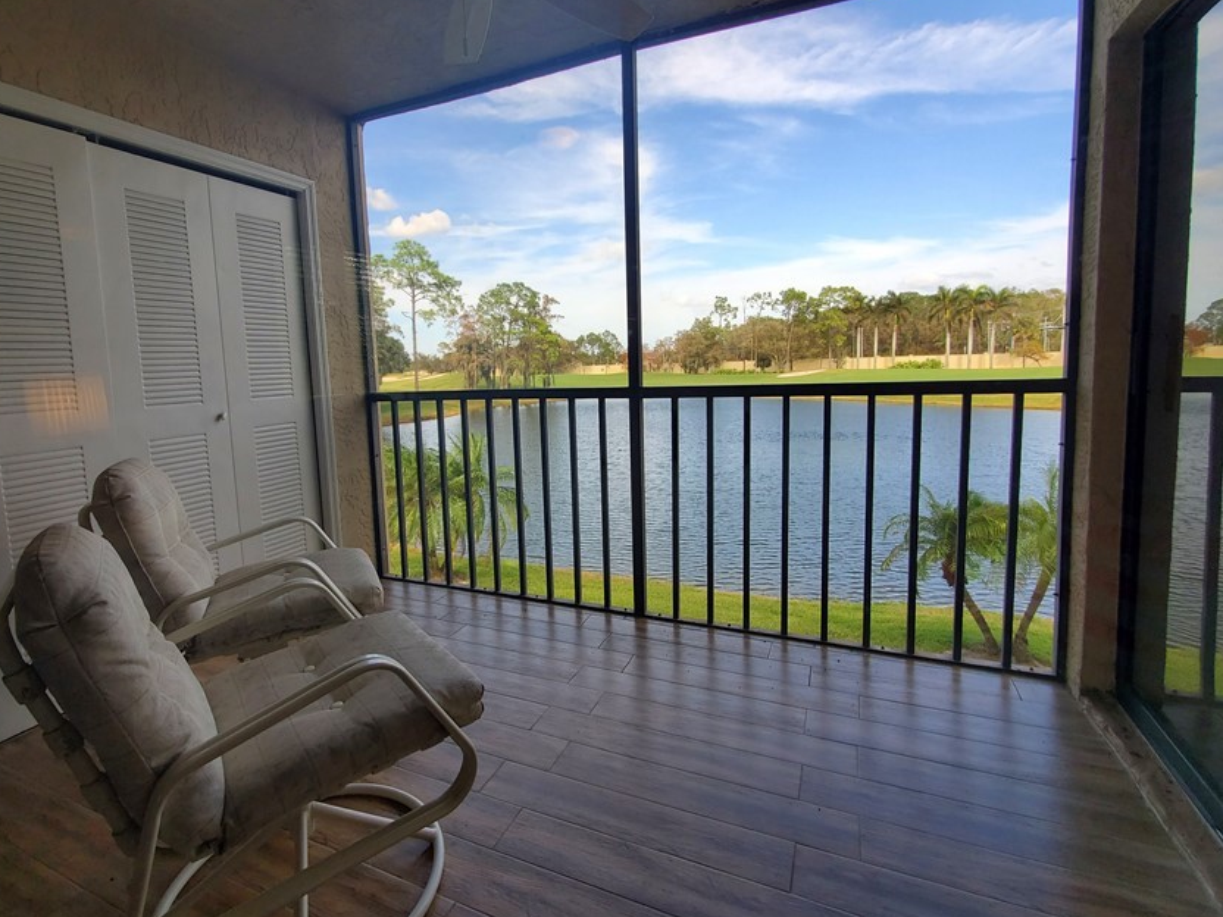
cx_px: 589
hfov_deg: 94.5
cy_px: 407
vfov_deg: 77.8
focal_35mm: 16
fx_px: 565
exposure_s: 1/124
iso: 50
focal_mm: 1.8
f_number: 2.2
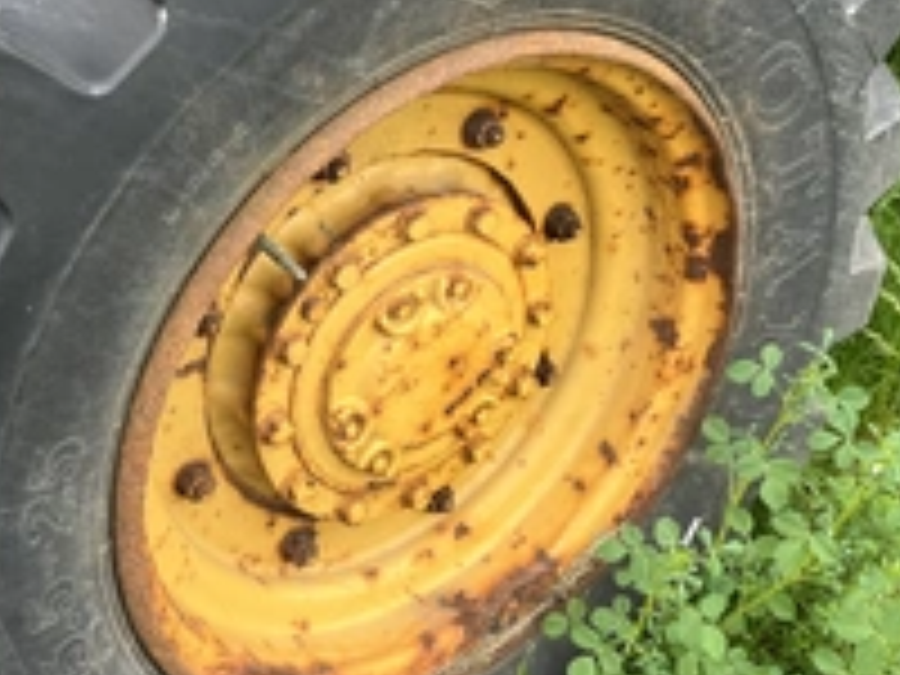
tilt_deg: -31.3
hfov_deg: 36.4
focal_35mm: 52
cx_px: 292
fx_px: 1352
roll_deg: +5.4
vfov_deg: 27.9
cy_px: 234
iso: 40
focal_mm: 5.1
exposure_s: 1/228
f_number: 1.6
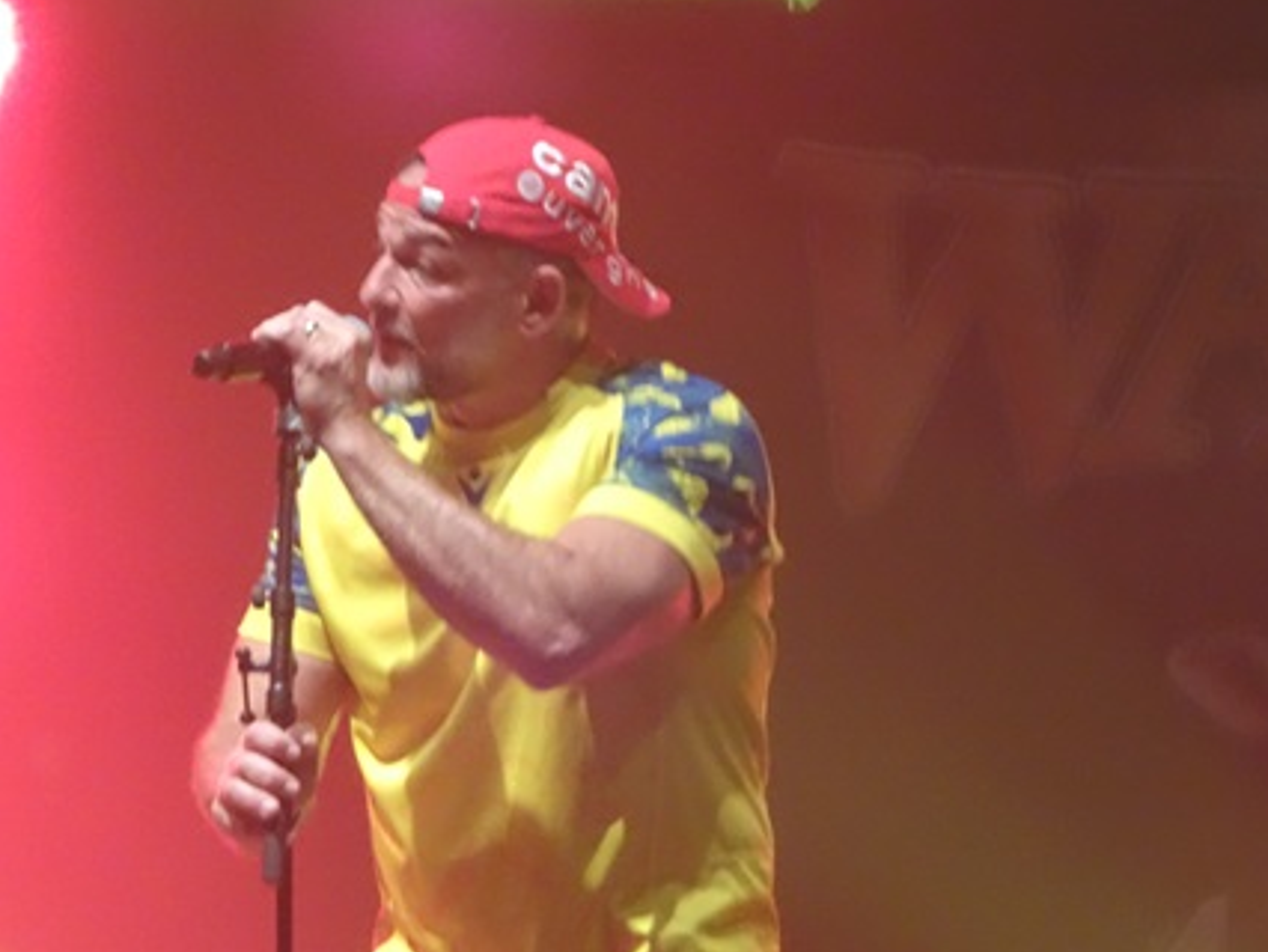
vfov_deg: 3.8
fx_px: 14257
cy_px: 635
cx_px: 574
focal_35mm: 389
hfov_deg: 5.1
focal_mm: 46.32
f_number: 6.3
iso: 1000
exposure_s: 1/20
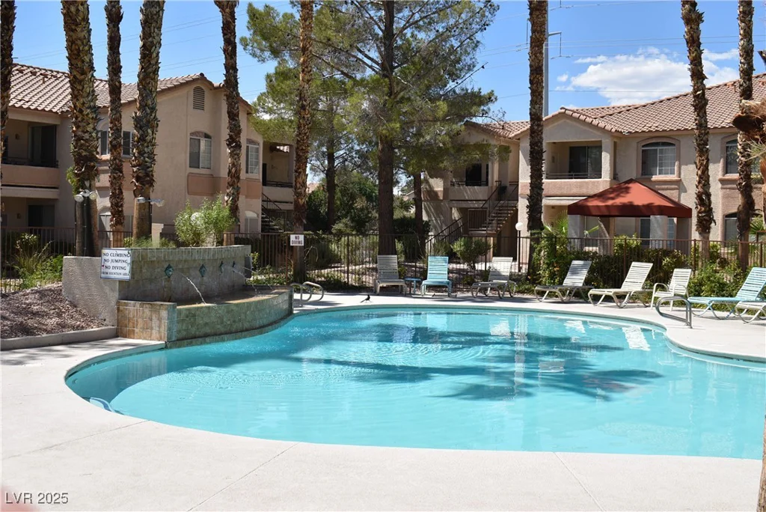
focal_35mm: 39
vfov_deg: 34.3
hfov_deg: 49.5
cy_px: 256
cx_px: 383
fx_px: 830
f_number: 11
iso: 100
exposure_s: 1/200
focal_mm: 26
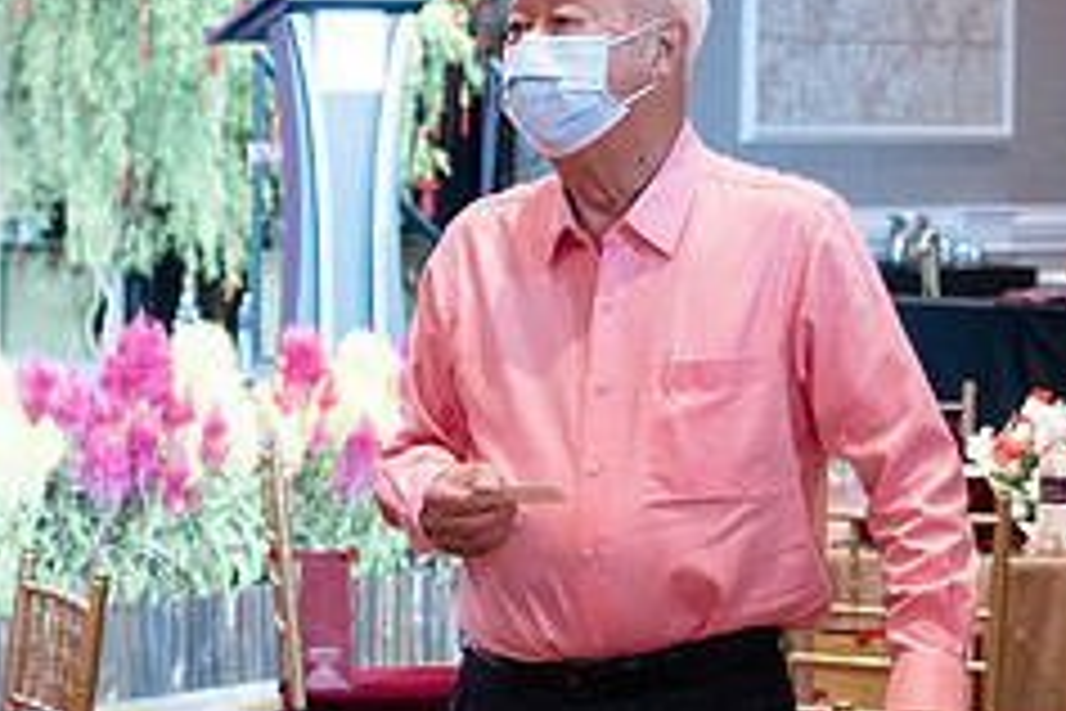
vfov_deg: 8.2
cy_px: 340
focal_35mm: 168
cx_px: 211
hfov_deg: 12.2
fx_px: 4974
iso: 1000
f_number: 2.8
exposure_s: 1/80
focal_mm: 32
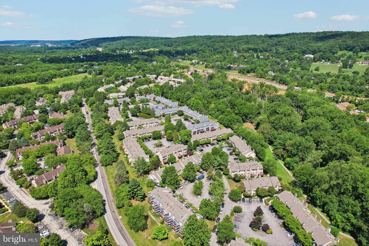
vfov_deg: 57.2
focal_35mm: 22
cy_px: 123
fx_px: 225
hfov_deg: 78.6
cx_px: 184
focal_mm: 8.4
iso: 100
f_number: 2.8
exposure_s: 1/2500
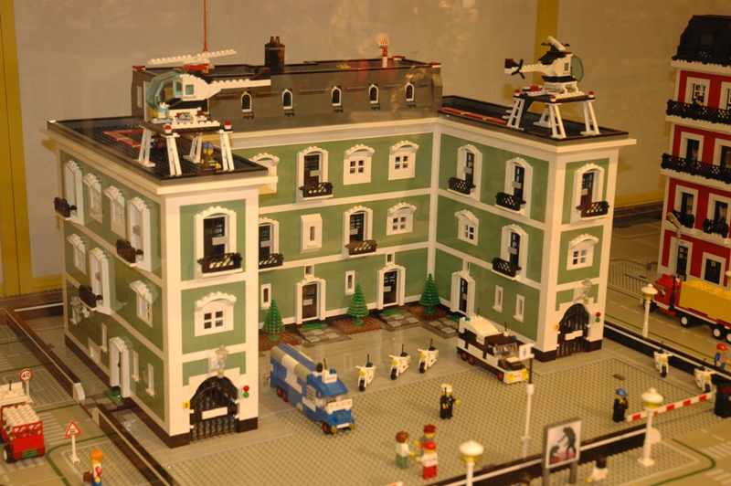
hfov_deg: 35.1
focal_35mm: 57
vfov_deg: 23.7
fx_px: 1156
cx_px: 366
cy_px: 243
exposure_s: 1/60
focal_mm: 38
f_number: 4.2
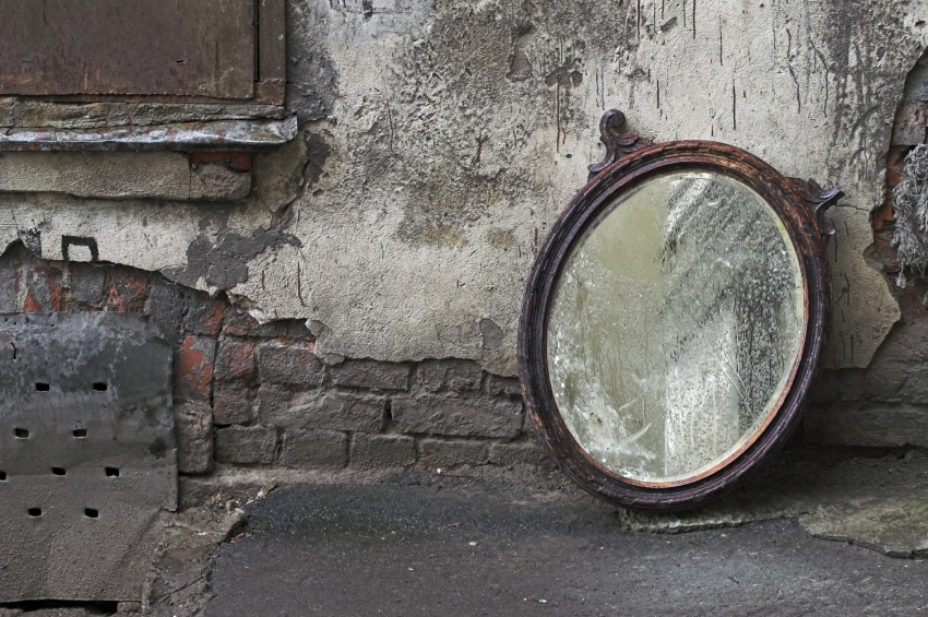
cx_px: 464
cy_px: 308
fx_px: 2897
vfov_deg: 12.2
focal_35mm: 112
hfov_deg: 18.2
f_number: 5.6
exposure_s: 1/30
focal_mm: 75
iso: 400
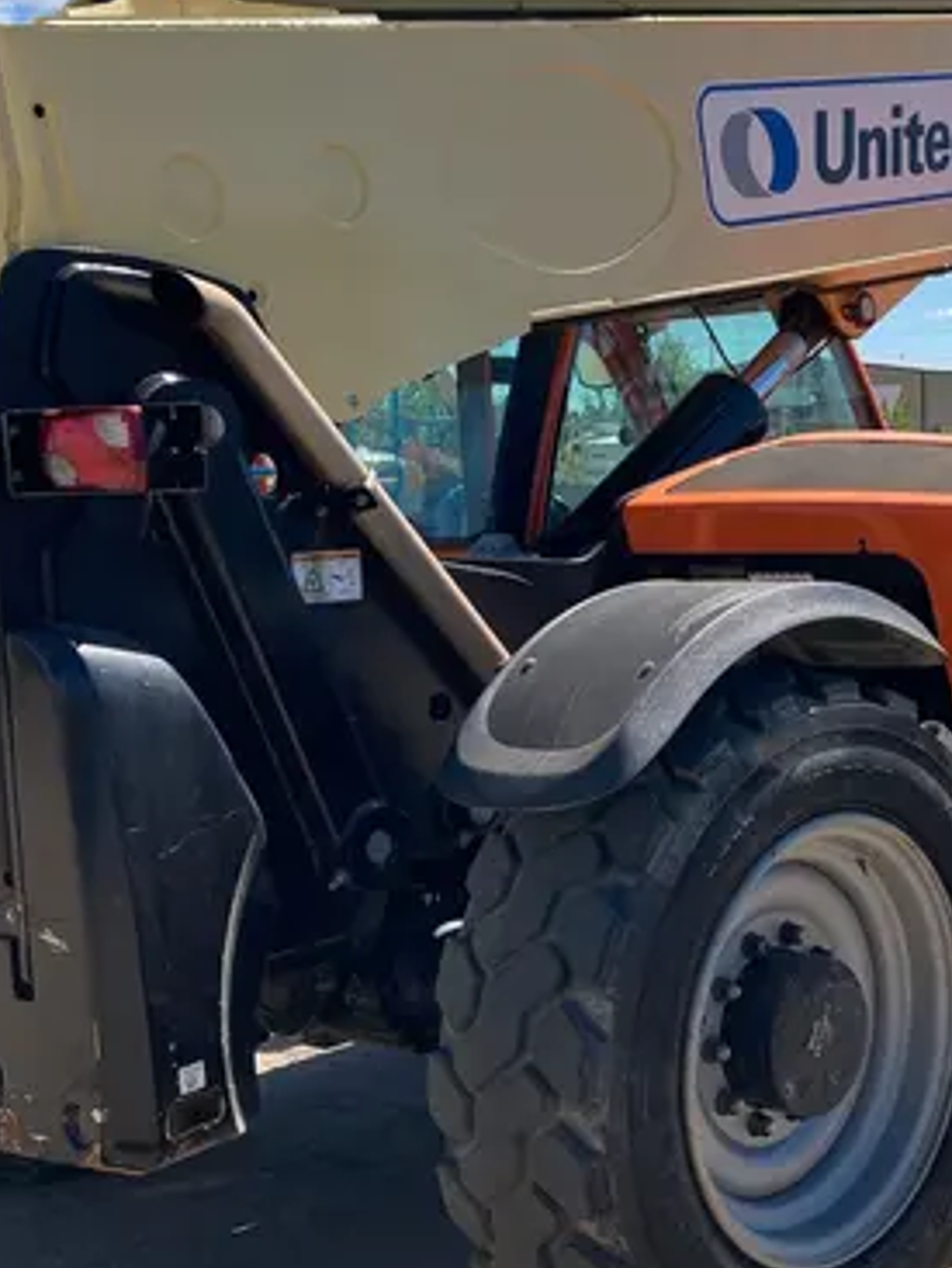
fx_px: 2051
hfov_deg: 25.6
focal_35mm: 56
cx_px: 796
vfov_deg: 34.3
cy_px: 691
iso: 20
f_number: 1.8
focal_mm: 3.99
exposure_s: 1/1548
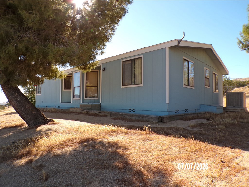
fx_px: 173
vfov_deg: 56.8
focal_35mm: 24
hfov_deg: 71.6
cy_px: 94
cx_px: 124
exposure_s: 1/280
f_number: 4.4
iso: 100
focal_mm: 4.3
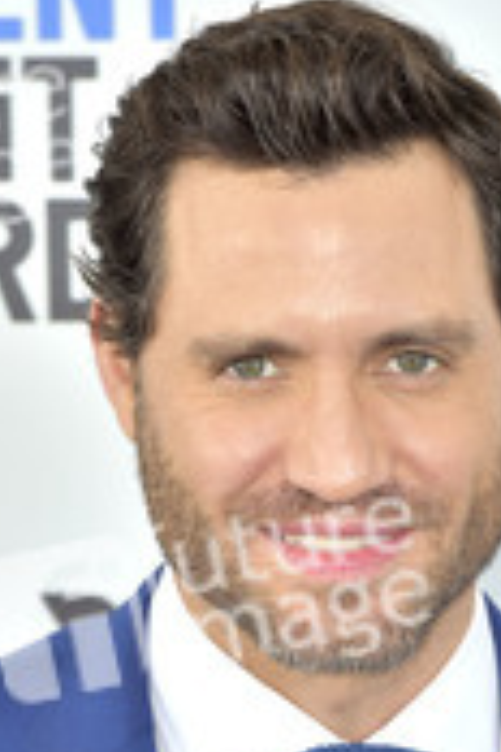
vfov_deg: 4.8
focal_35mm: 425
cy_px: 817
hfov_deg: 3.2
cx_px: 335
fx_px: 8871
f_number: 6.3
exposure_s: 1/320
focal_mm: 185
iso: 500
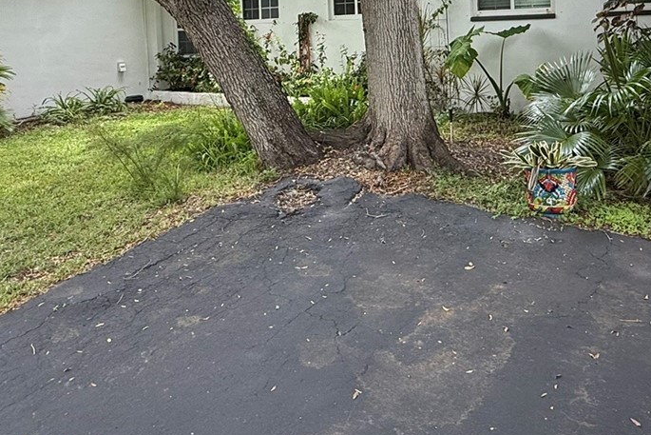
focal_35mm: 34
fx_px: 615
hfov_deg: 55.3
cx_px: 395
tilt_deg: -1.2
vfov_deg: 36.1
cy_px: 29
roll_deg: +1.9
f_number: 2.2
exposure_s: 1/390
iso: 64
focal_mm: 2.22
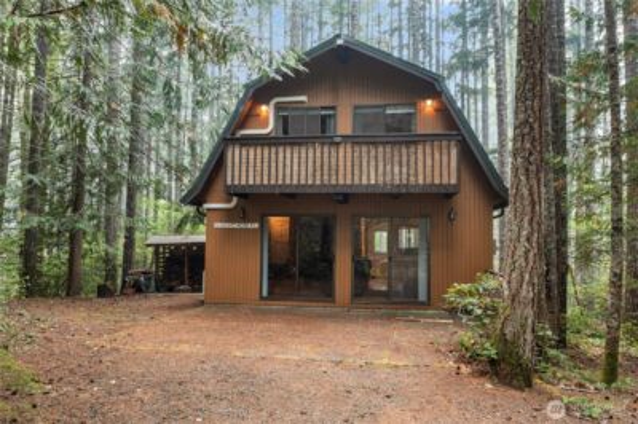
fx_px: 496
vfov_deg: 46.3
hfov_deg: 65.5
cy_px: 212
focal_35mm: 28
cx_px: 319
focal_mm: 10.26
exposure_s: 1/25
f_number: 2.8
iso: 400
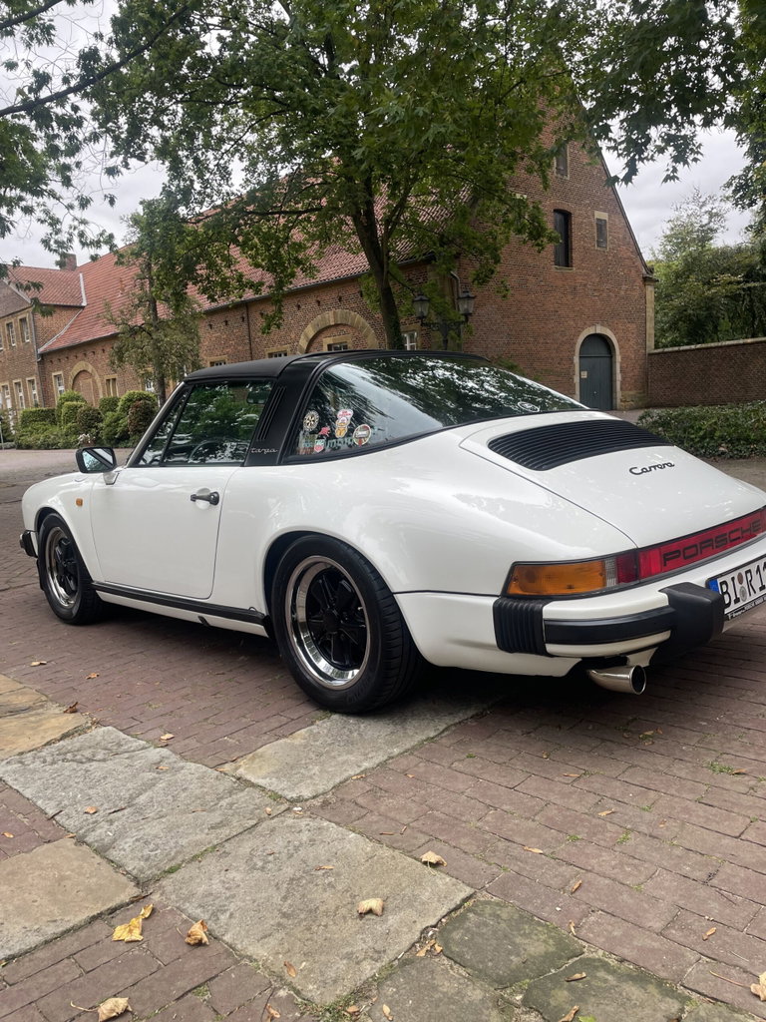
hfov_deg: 53.1
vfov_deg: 67.3
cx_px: 383
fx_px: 767
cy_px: 511
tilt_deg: -7.8
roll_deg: +4.4
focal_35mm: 26
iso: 32
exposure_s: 1/223
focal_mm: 4.2
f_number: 1.6
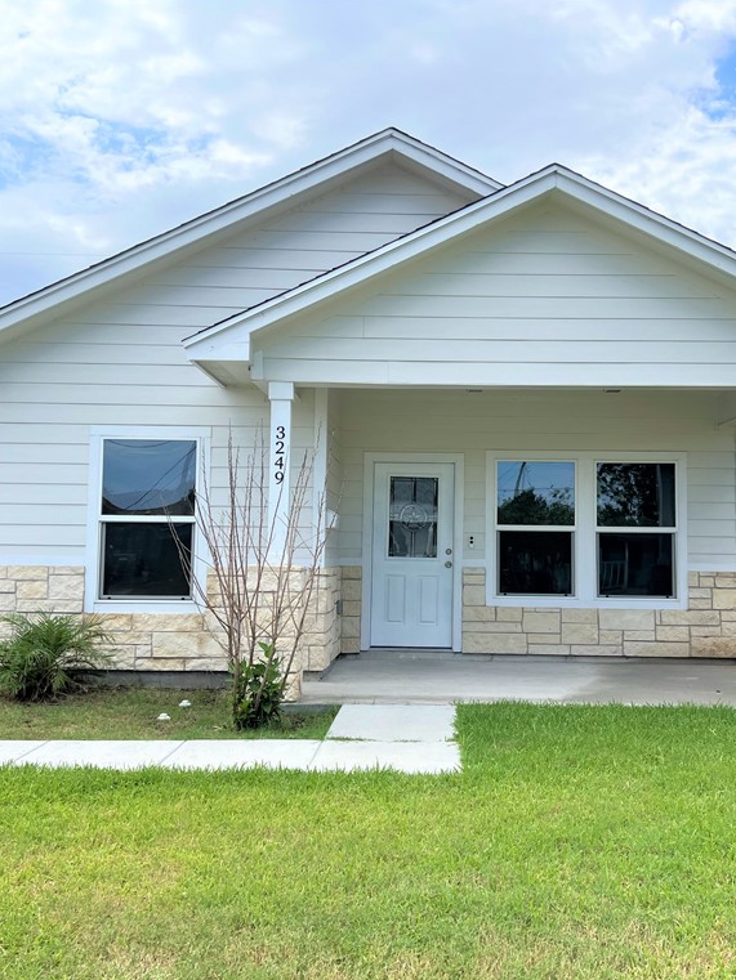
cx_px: 423
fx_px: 992
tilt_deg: +4.0
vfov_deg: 52.6
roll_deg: -0.5
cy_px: 488
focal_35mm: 35
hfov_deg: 40.6
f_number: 1.5
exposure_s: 1/4831
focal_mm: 5.7
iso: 50
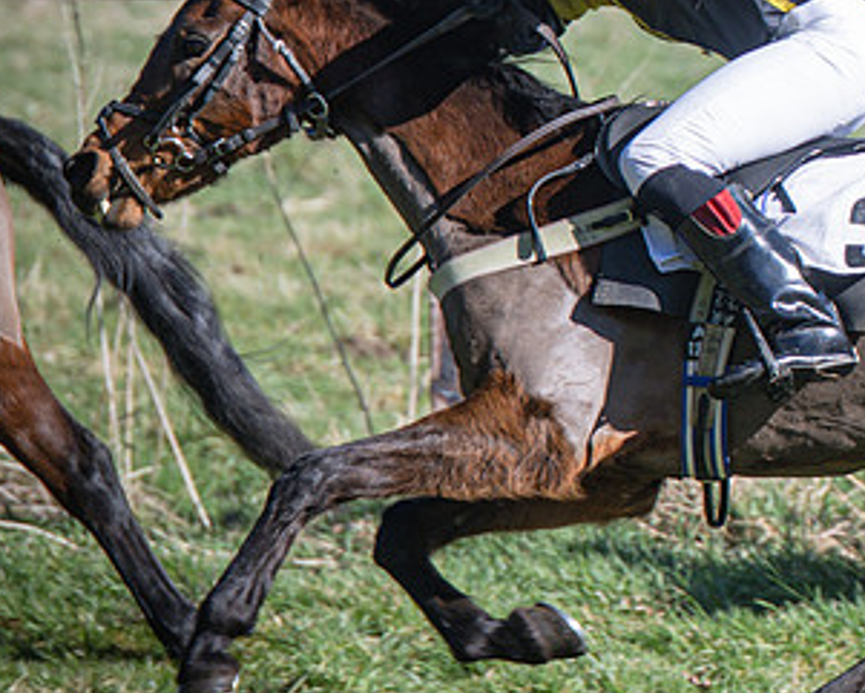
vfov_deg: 2.9
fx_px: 13906
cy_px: 110
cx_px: 1070
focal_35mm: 543
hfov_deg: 3.6
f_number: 4
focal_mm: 145
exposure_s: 1/1000
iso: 125
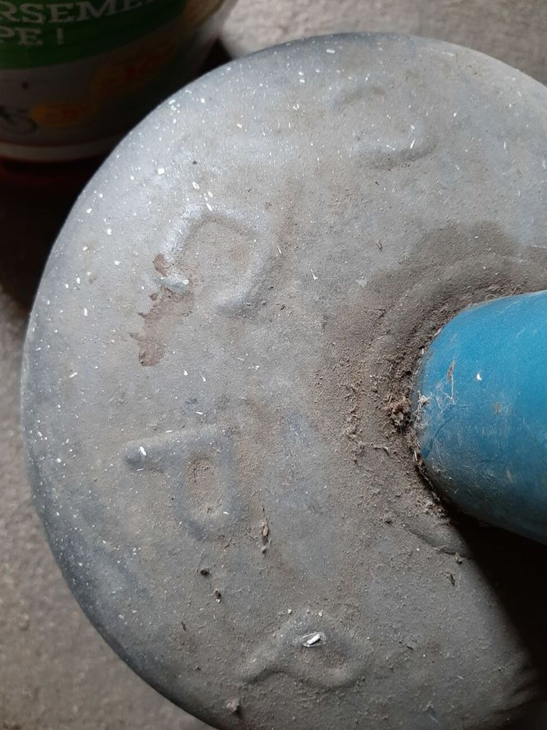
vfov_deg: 65.3
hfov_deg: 51.4
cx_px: 273
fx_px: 569
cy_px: 373
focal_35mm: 27
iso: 160
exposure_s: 1/25
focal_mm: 3.93
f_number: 1.7
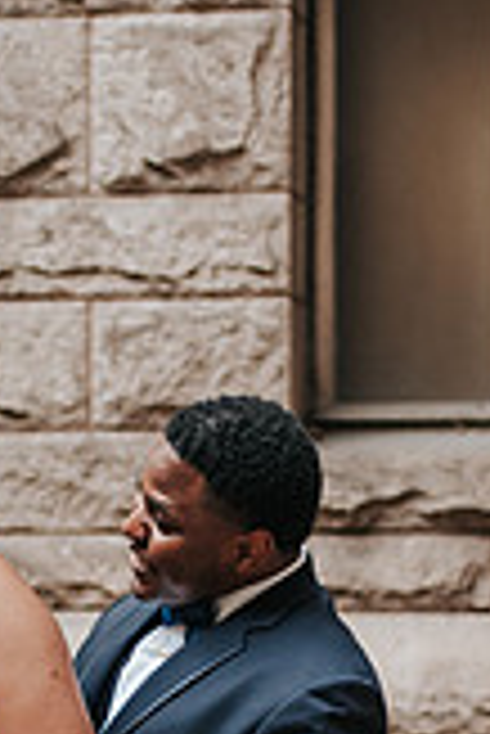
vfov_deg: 13.4
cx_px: 117
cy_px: 785
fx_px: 3056
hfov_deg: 9.2
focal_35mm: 150
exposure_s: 1/640
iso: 720
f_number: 2.5
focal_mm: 35
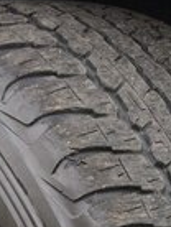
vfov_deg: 16.3
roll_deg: -2.2
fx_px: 683
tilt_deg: -29.1
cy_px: 390
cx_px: 148
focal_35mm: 104
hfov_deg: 14.2
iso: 40
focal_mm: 4.15
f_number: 2.2
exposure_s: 1/100
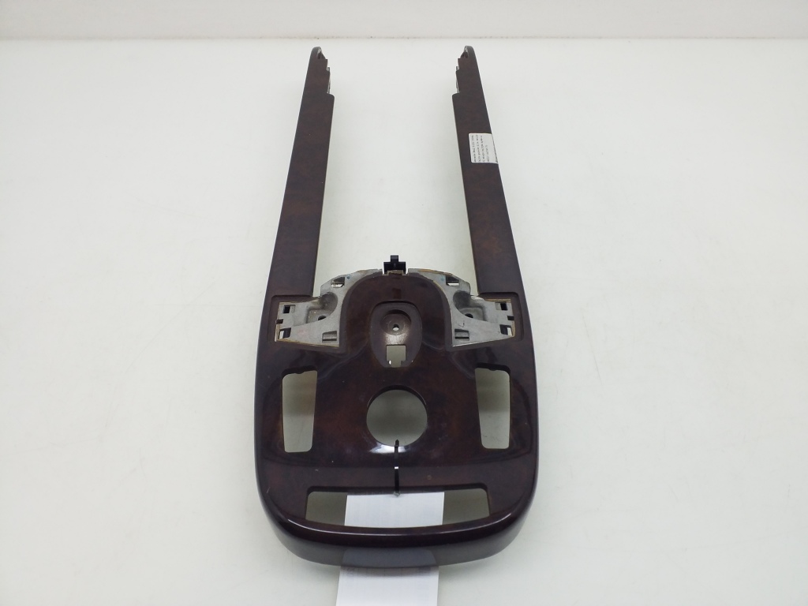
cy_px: 303
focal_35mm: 27
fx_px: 630
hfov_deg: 65.3
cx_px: 404
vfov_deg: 51.4
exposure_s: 1/50
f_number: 1.9
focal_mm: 3.6
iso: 100
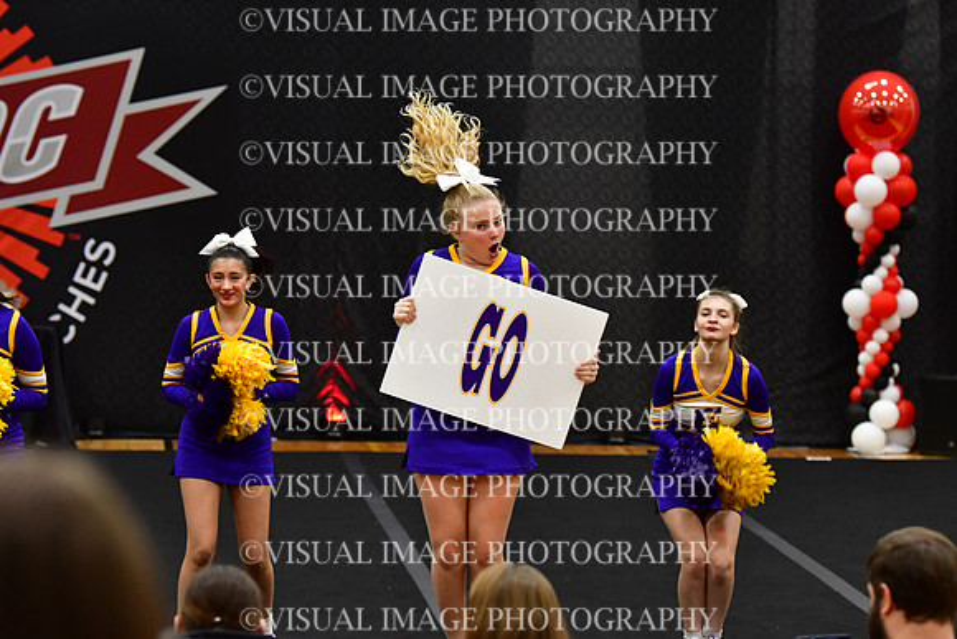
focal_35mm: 157
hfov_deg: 13.1
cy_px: 320
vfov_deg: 8.7
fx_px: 4174
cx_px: 478
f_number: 4
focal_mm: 105
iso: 4000
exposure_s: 1/500
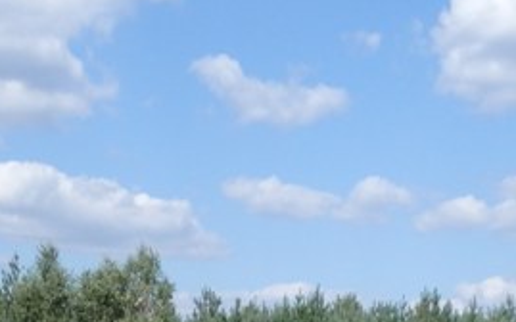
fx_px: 1420
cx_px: 211
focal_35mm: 101
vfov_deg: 11.4
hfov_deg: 20.6
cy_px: 690
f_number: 8.7
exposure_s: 1/200
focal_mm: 4.5
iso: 100
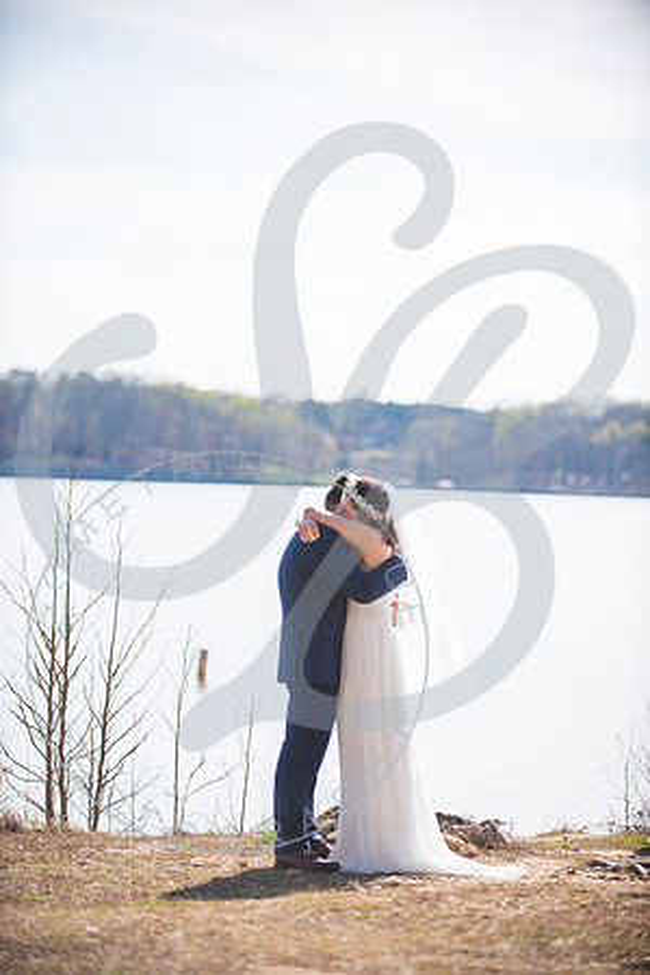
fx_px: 3250
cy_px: 488
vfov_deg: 17.1
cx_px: 325
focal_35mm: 120
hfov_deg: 11.4
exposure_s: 1/800
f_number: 2.8
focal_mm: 120
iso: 100
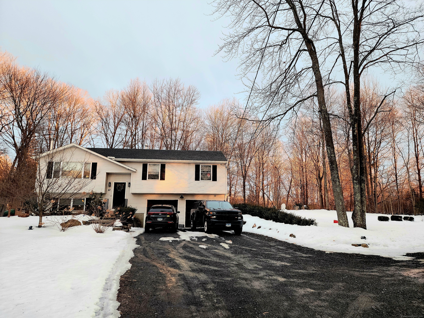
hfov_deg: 73.9
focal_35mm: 23
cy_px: 159
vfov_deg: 58.9
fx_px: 282
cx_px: 212
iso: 200
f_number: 1.8
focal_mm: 6.4
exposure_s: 1/182
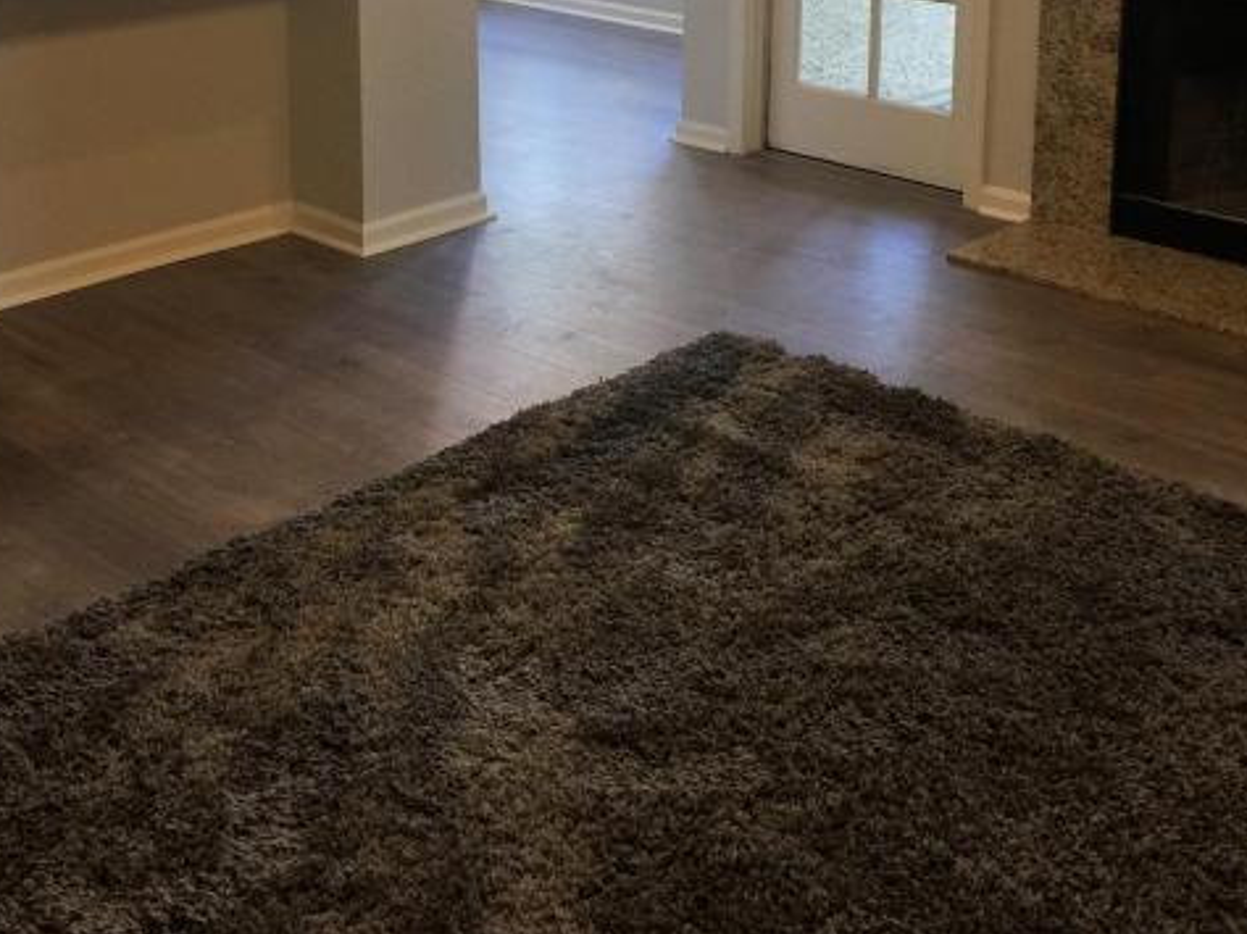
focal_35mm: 47
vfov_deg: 28.9
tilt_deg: -8.9
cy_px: -5
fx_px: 1692
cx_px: 550
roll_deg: -0.4
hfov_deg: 40.4
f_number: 2.2
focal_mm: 4.15
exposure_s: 1/30
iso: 50
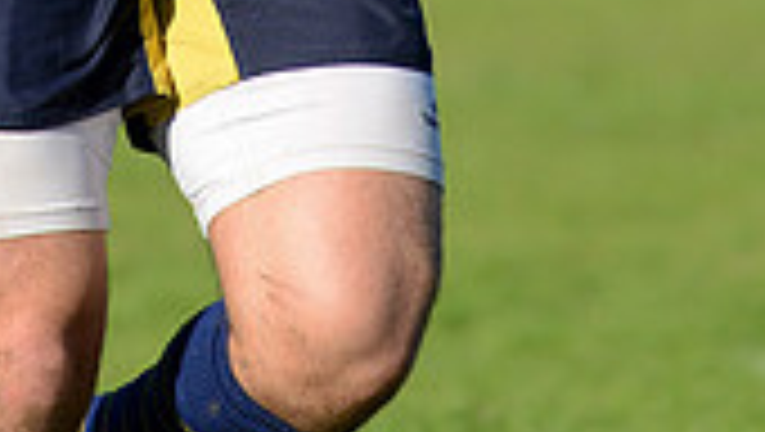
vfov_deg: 1.3
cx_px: 162
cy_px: -425
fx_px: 19593
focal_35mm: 965
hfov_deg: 2.2
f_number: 4
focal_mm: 270
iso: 320
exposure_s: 1/1000
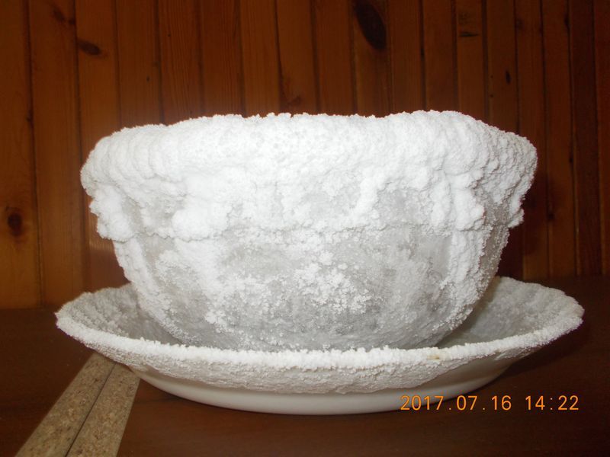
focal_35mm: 26
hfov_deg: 67.3
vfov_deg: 53.1
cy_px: 228
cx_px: 305
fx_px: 458
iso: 200
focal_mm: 4.6
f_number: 3.2
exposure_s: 1/25
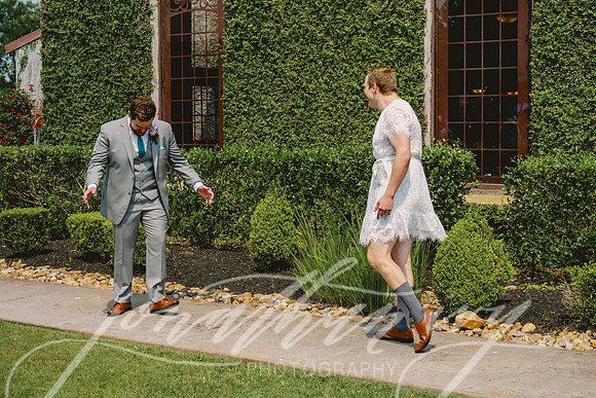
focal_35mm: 56
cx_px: 382
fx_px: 934
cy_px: 160
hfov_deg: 35.1
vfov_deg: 24.0
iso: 64
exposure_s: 1/1000
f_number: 3.5
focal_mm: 44
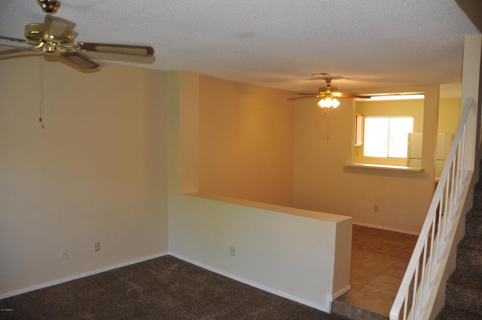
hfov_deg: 67.4
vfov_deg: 47.8
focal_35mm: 27
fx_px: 361
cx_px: 241
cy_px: 160
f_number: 3.5
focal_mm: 18
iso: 400
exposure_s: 1/60
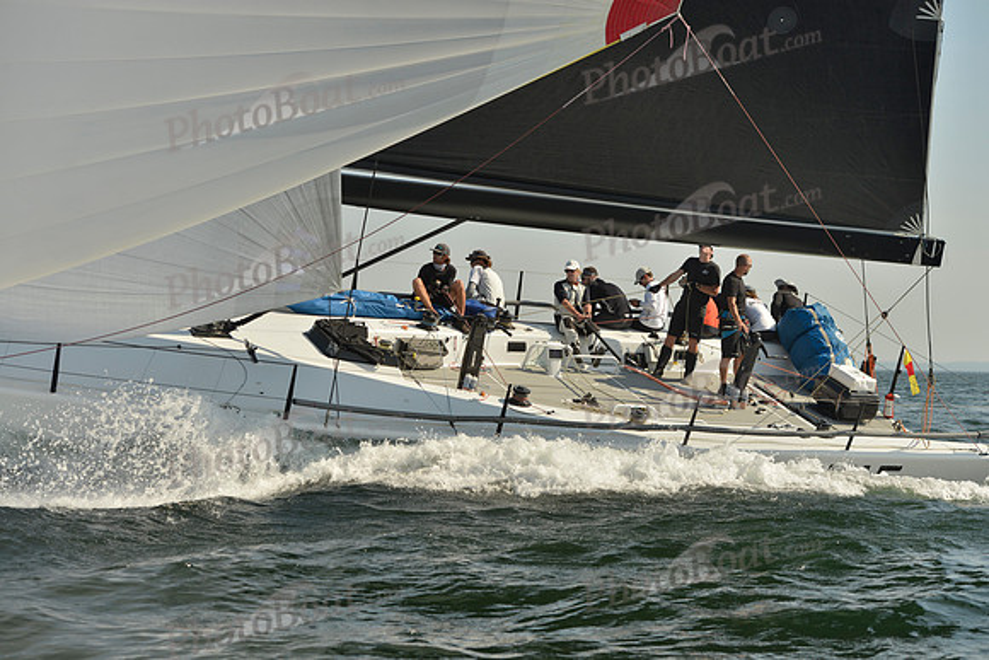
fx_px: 1923
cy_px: 330
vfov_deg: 19.5
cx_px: 494
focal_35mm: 70
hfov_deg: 28.8
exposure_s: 1/1600
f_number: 5.6
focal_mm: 70
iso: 200
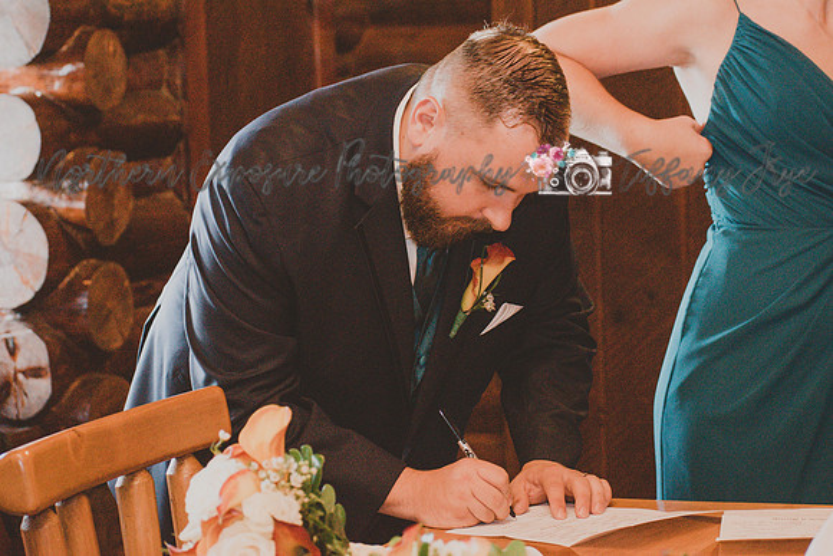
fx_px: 2430
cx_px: 416
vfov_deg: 13.0
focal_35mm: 105
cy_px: 278
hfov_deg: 19.5
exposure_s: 1/60
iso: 6400
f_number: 4.5
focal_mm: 70
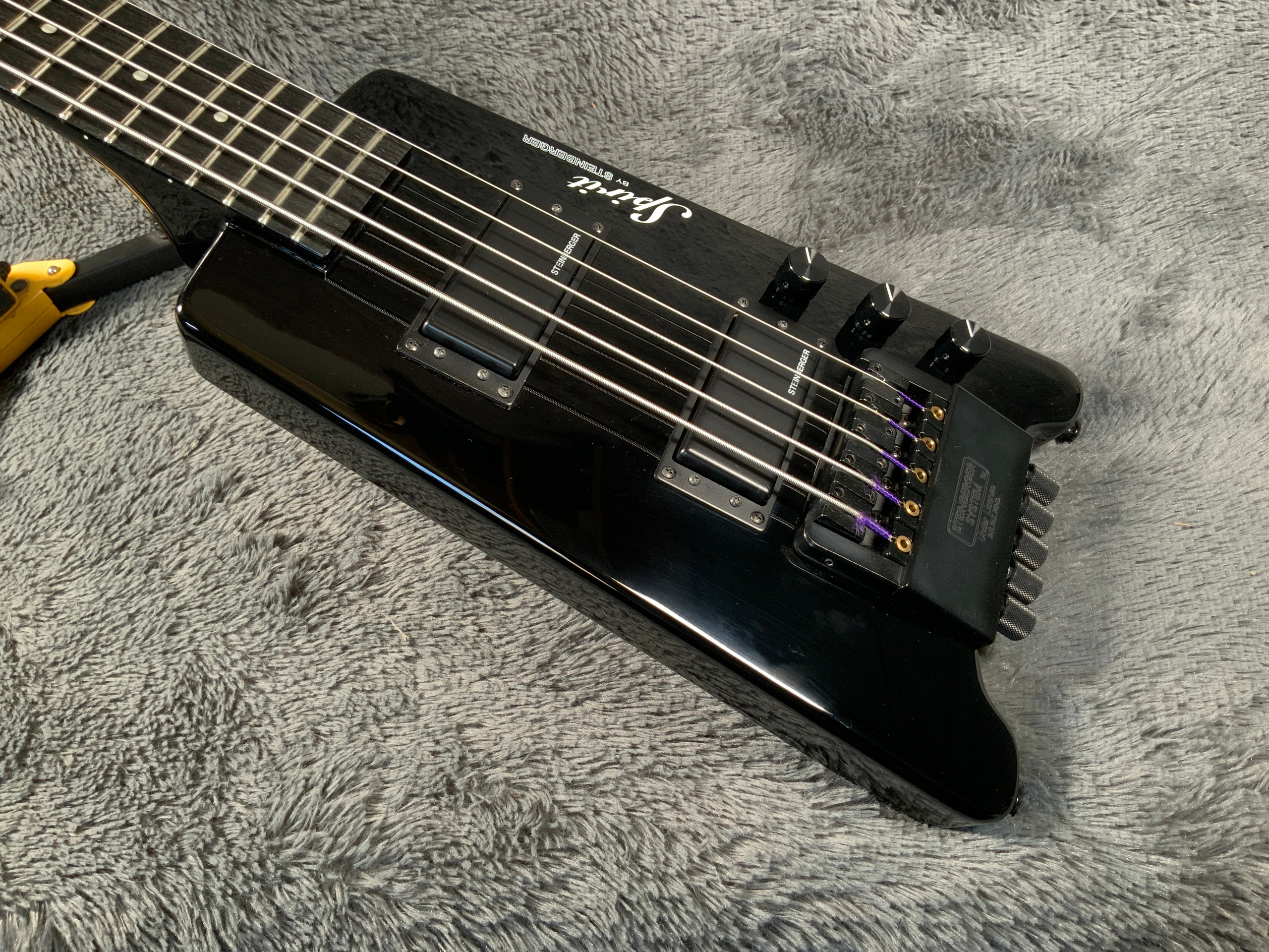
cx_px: 634
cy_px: 476
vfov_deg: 48.2
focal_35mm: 29
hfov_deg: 61.7
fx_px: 1063
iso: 80
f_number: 1.8
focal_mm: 3
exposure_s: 1/52
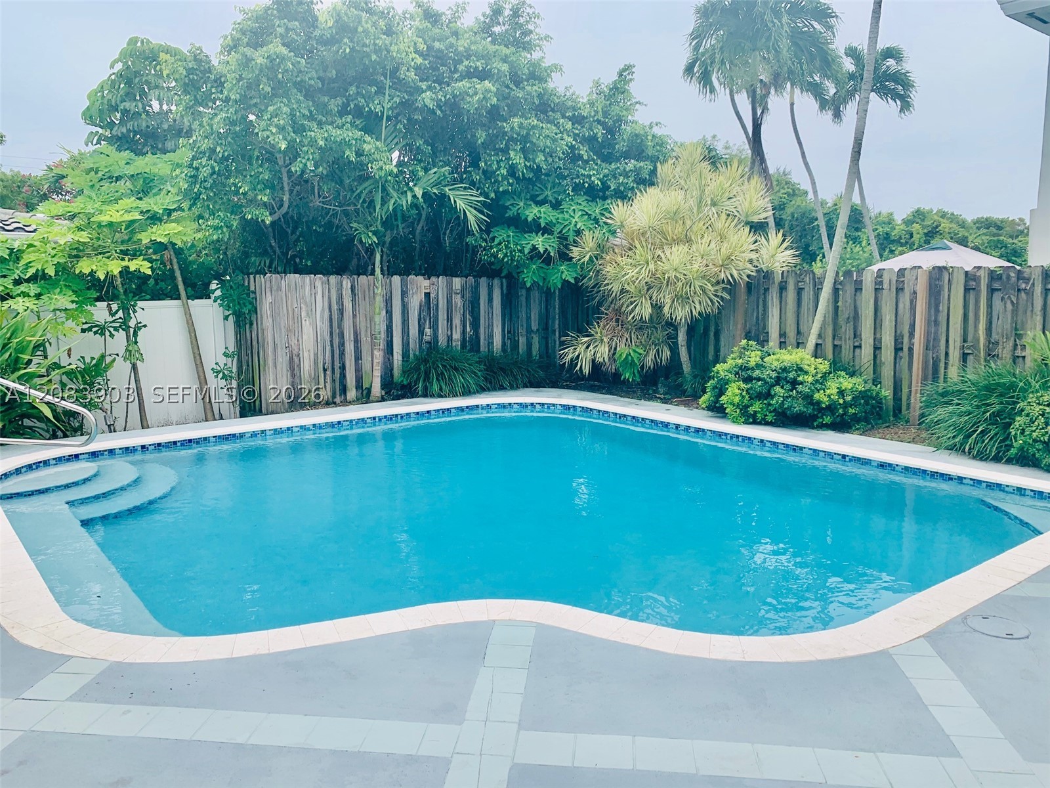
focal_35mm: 26
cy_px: 394
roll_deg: -0.8
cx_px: 525
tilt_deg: -5.9
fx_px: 789
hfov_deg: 67.3
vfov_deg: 53.1
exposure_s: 1/2075
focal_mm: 4.25
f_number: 1.8
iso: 25
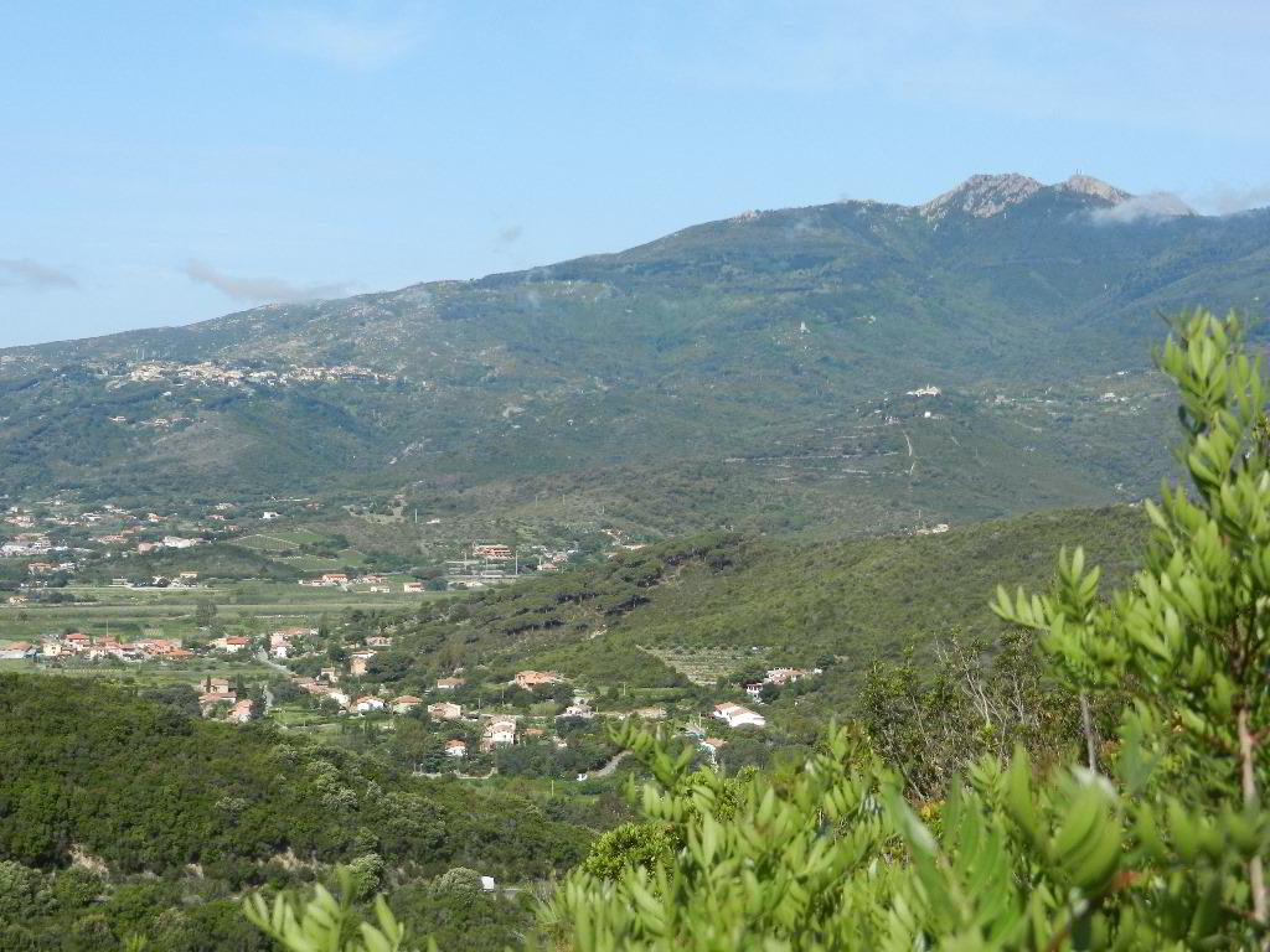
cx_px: 635
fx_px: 2201
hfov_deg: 32.2
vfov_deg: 24.4
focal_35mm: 60
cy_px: 476
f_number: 4.5
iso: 160
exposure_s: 1/800
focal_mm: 10.9
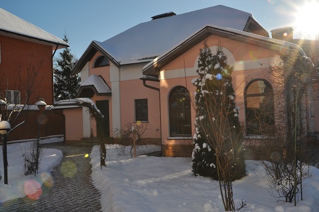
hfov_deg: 53.2
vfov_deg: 36.8
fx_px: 319
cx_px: 160
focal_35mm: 36
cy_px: 106
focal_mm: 24
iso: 200
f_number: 18
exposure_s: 1/200
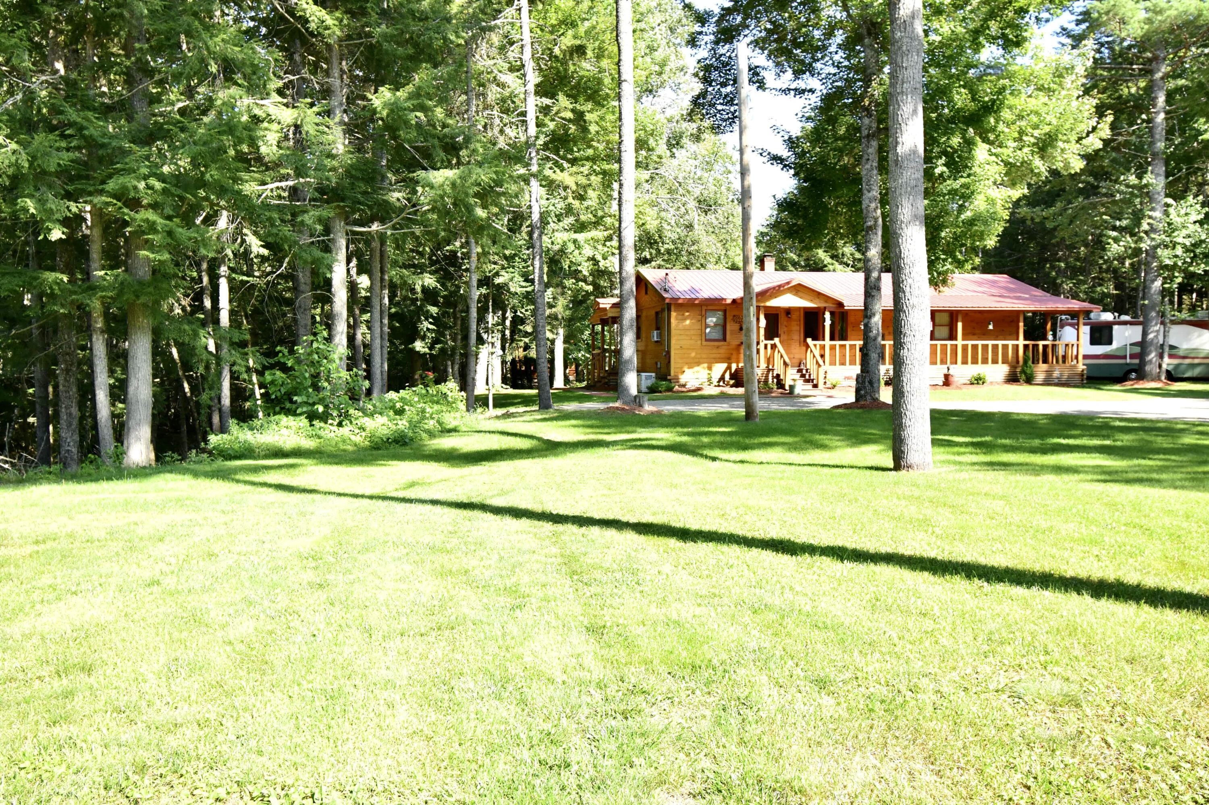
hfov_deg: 61.9
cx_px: 604
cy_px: 402
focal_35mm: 30
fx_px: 1007
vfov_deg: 43.6
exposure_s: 1/500
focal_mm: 20
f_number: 7.1
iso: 1400
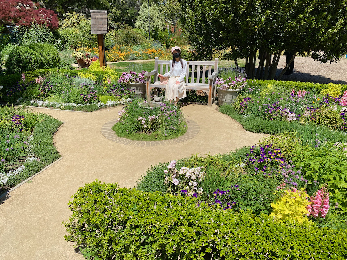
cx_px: 174
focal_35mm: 26
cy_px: 130
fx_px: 261
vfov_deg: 53.1
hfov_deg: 67.3
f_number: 1.8
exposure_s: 1/2625
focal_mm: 4.25
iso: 32
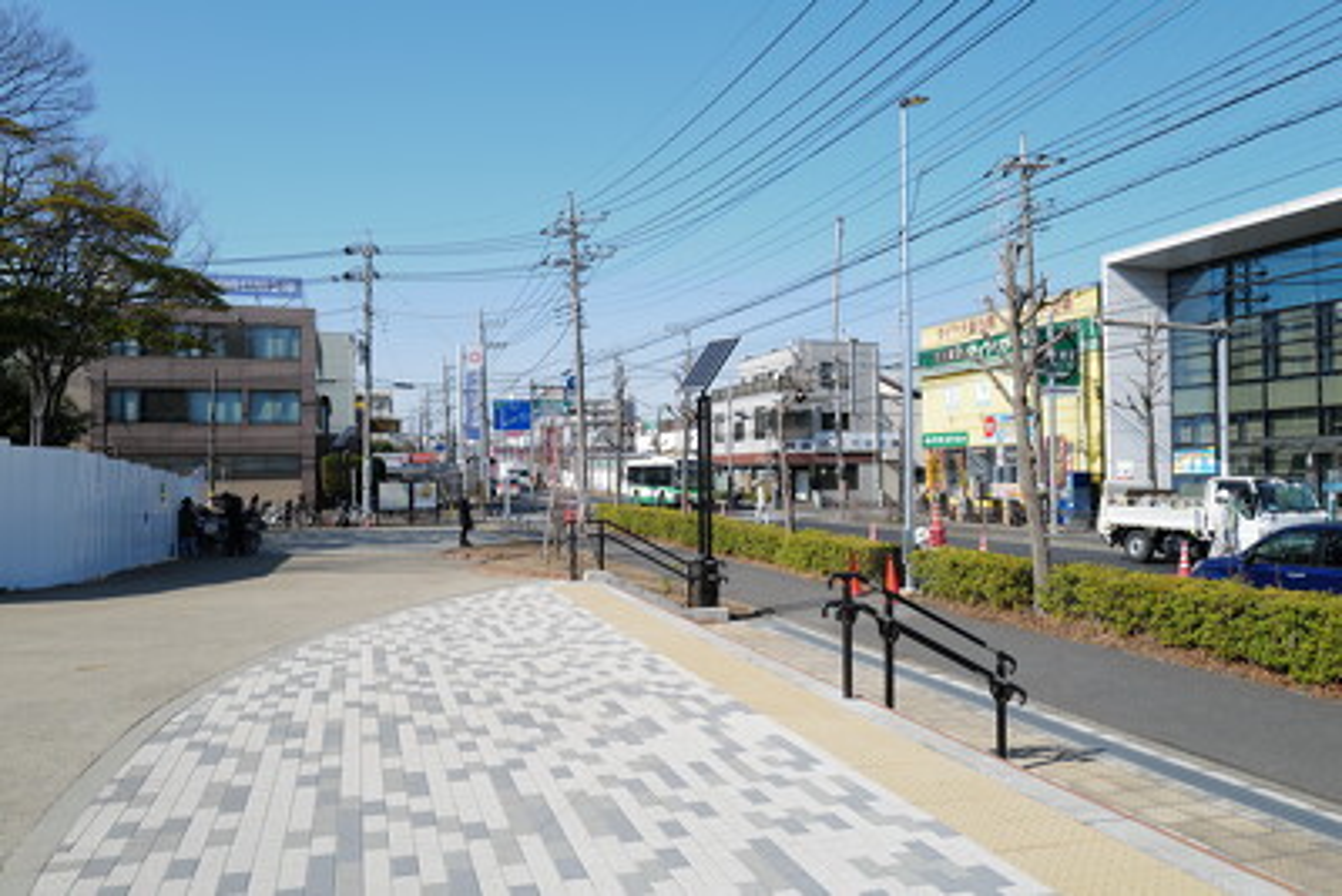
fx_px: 1044
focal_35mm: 28
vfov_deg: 46.4
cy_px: 448
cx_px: 671
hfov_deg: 65.5
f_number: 5
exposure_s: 1/500
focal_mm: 28
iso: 100
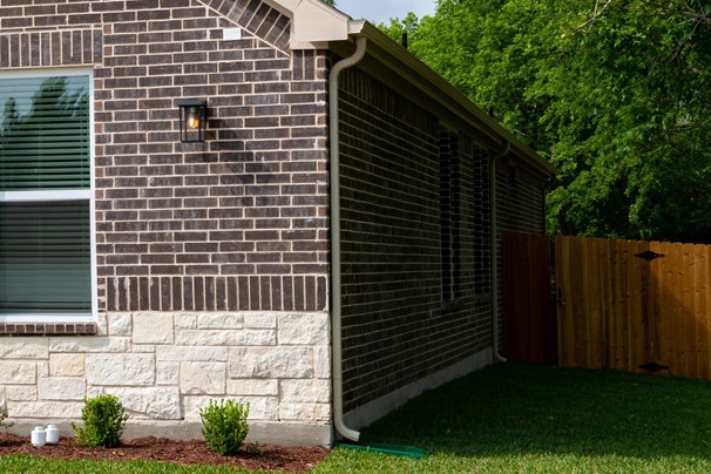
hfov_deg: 21.7
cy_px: 294
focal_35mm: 86
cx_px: -170
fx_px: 1698
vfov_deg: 15.9
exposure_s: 1/250
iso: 100
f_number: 7.1
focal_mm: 24
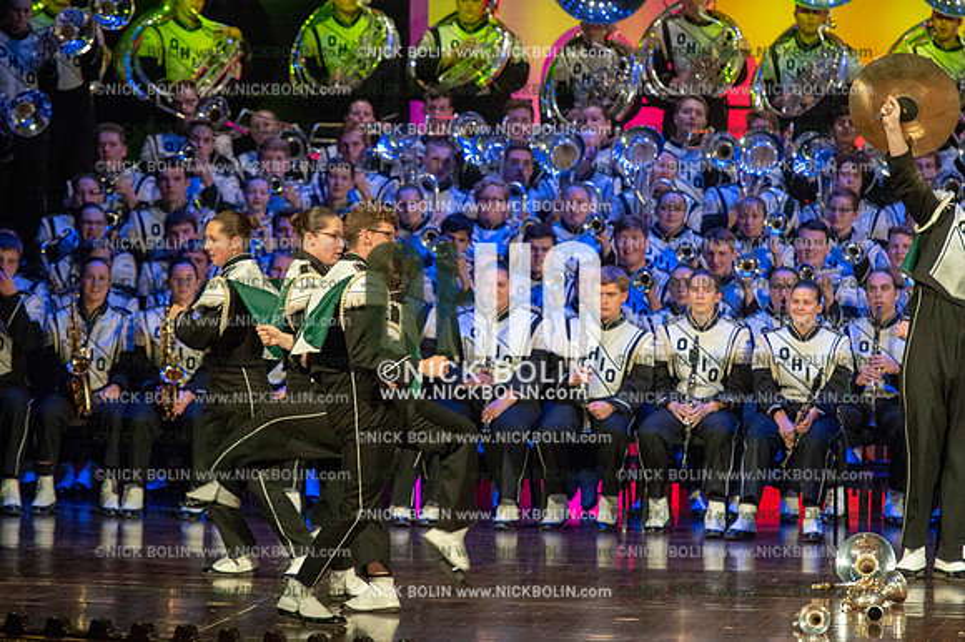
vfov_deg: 5.5
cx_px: 482
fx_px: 6697
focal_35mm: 250
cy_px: 321
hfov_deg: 8.2
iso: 8000
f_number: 5.6
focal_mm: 250
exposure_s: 1/250
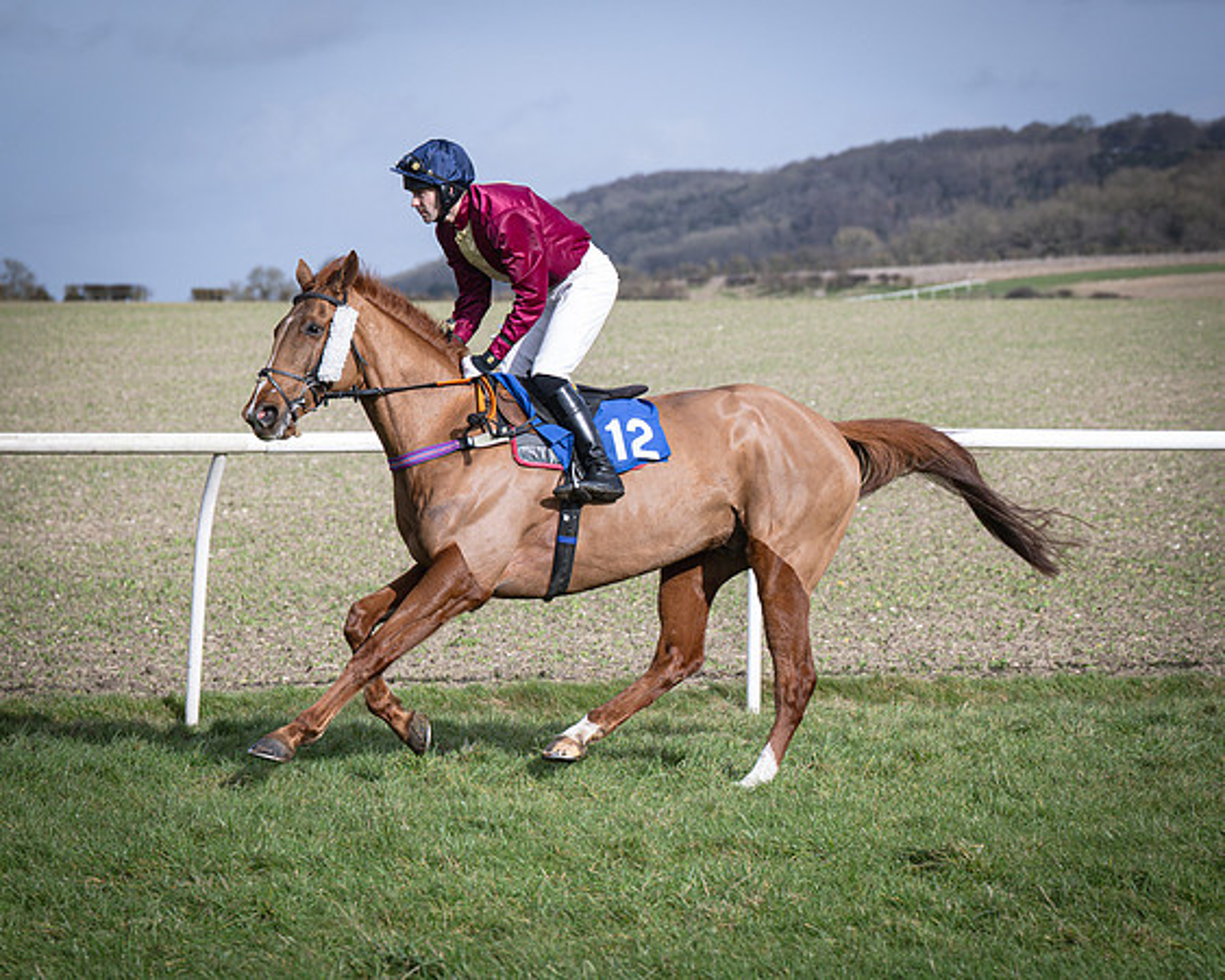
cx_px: 567
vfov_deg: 10.3
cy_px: 660
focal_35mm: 149
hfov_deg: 12.9
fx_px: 5407
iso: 200
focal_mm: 89
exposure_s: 1/2000
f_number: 4
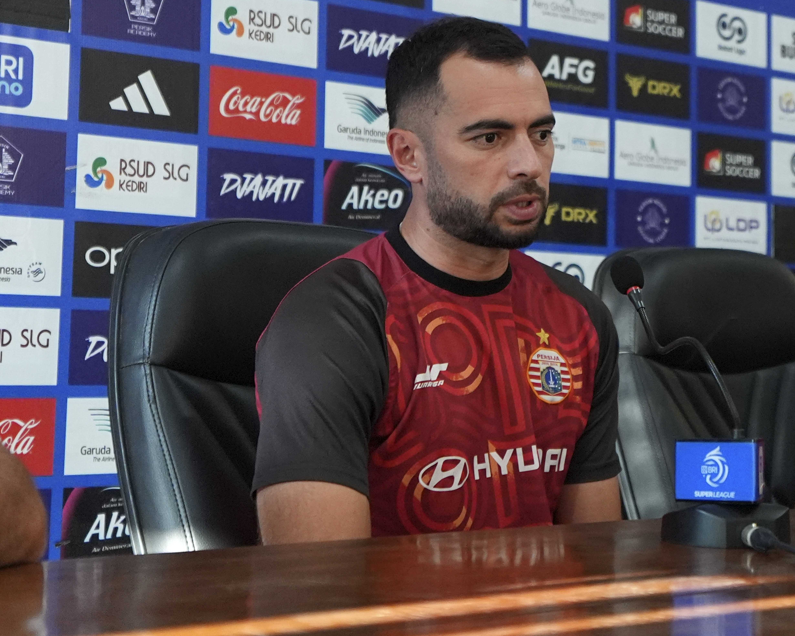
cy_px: 321
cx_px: 456
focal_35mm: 40
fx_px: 941
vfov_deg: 37.3
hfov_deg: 45.7
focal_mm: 35
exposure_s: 1/500
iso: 3200
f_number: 2.8
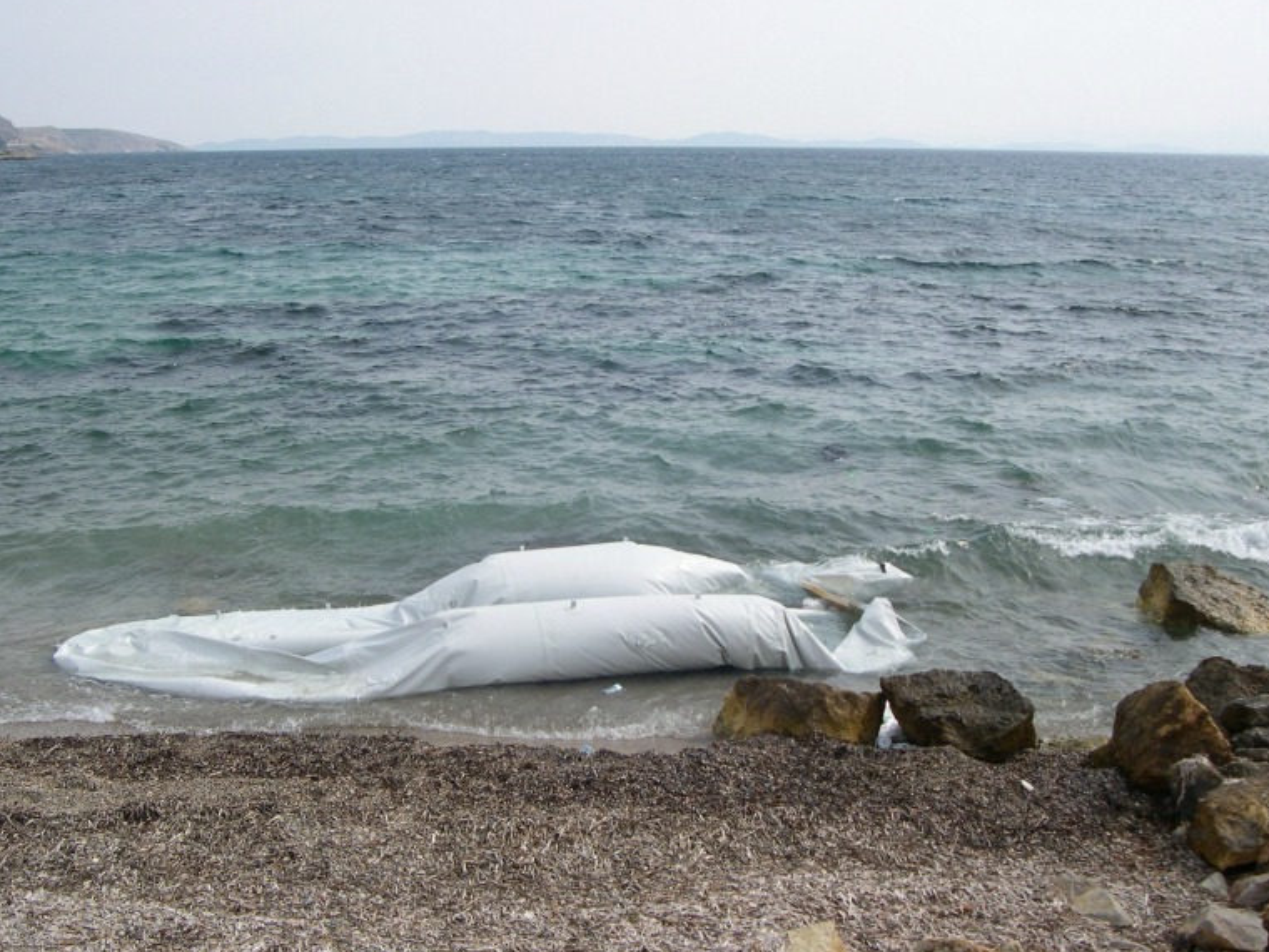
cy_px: 479
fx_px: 1466
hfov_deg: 46.8
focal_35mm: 40
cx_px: 613
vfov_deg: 36.0
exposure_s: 1/175
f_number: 7.6
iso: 100
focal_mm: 8
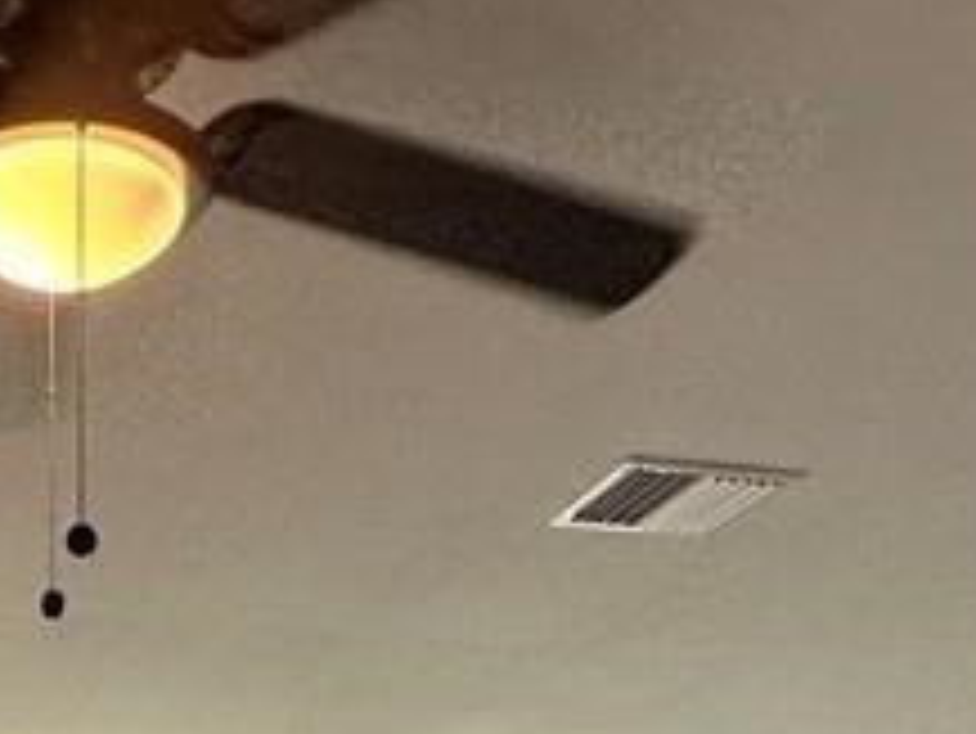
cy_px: 1288
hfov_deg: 28.3
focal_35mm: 66
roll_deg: -0.6
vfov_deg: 18.1
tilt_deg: -4.3
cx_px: 103
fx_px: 1862
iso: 125
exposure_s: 1/120
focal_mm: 2.22
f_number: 2.2
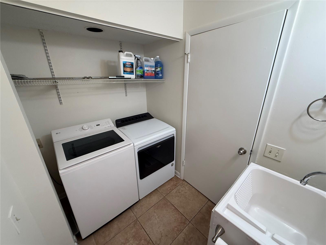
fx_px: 132
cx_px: 163
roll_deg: +0.9
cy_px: 122
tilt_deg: -20.6
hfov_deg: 102.1
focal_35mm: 14
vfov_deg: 85.7
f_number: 2.2
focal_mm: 2.22
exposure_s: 1/120
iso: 200
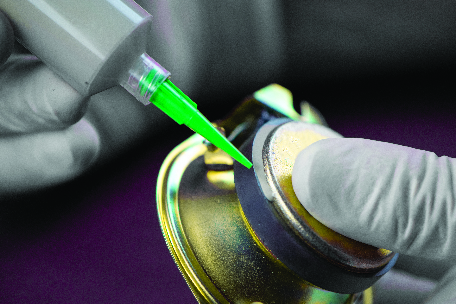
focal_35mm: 128
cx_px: 228
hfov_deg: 16.1
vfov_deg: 10.8
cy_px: 152
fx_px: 1615
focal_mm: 85
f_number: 3.8
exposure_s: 1/125
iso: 400
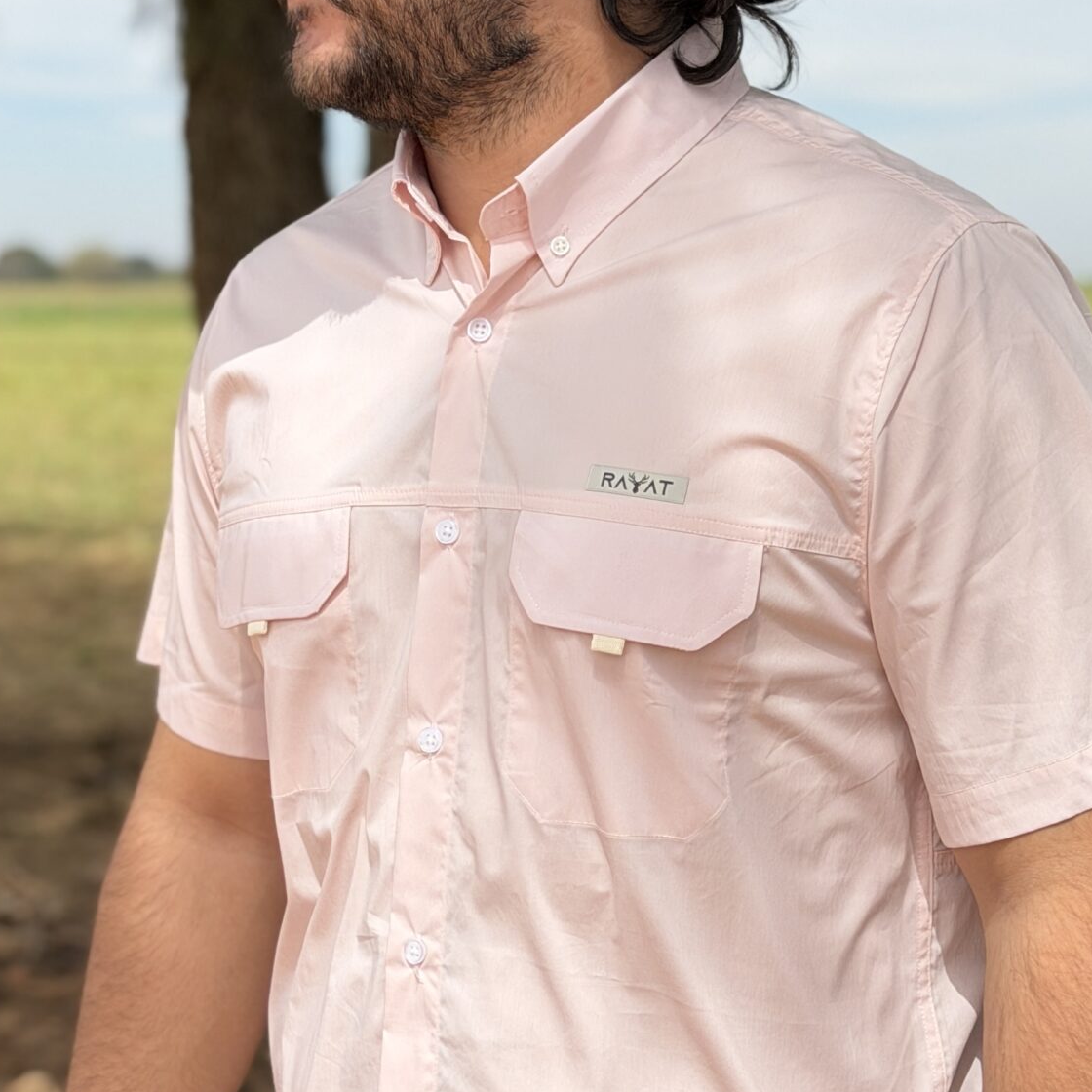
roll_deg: +0.0
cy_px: 586
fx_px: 3462
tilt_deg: -5.0
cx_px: 455
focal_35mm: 97
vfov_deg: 17.9
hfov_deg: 17.9
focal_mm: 6.76
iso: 64
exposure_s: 1/4329
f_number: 1.78
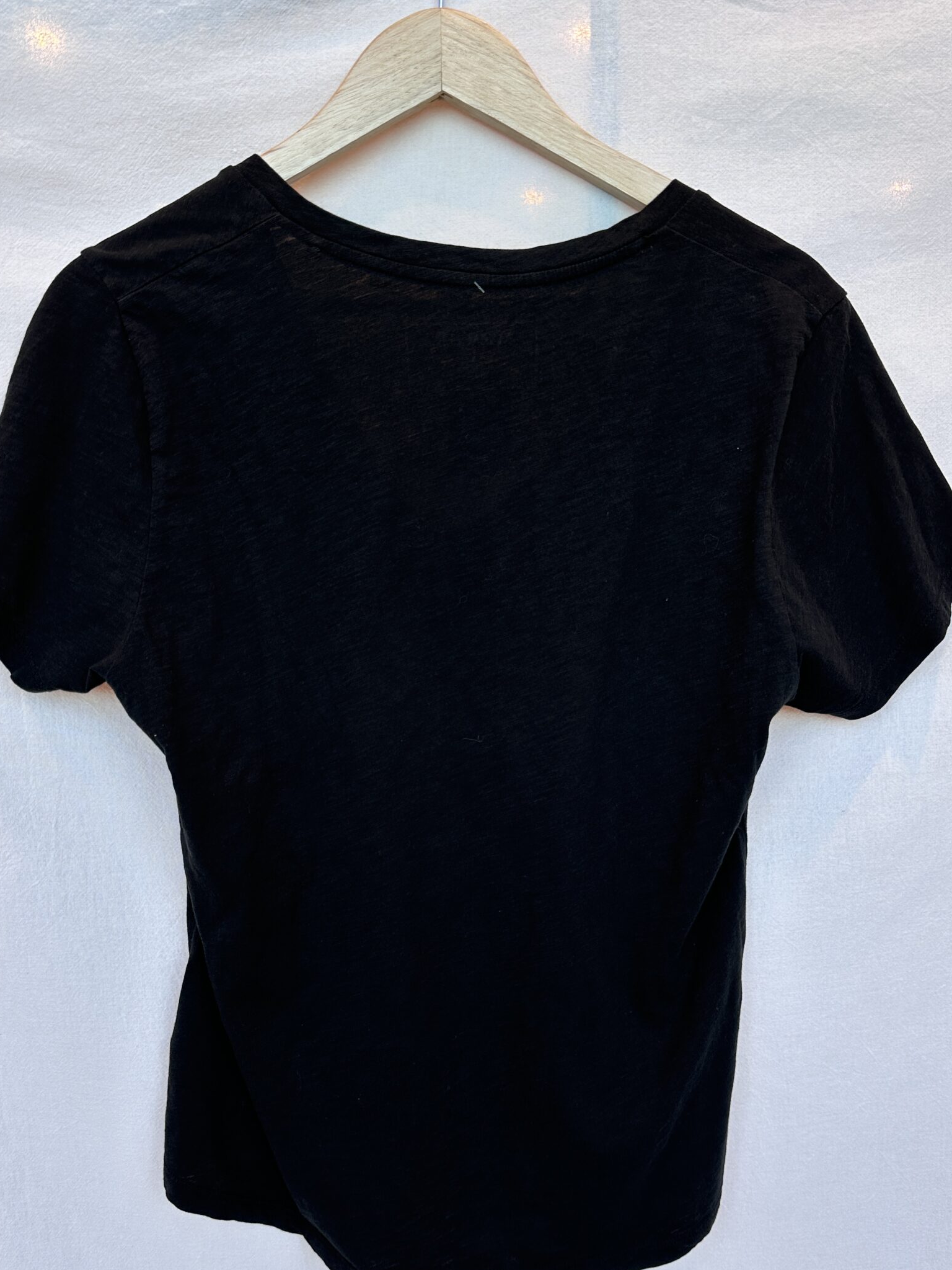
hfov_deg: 46.8
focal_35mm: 30
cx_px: 449
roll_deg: +0.3
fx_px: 1100
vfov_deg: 59.5
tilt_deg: -7.8
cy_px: 753
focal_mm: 6.86
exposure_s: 1/109
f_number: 1.78
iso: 50
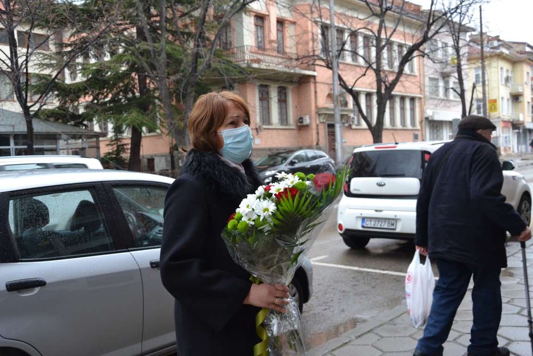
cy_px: 178
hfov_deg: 51.3
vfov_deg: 35.5
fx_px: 555
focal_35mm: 38
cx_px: 266
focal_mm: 25
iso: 320
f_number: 5.6
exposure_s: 1/125
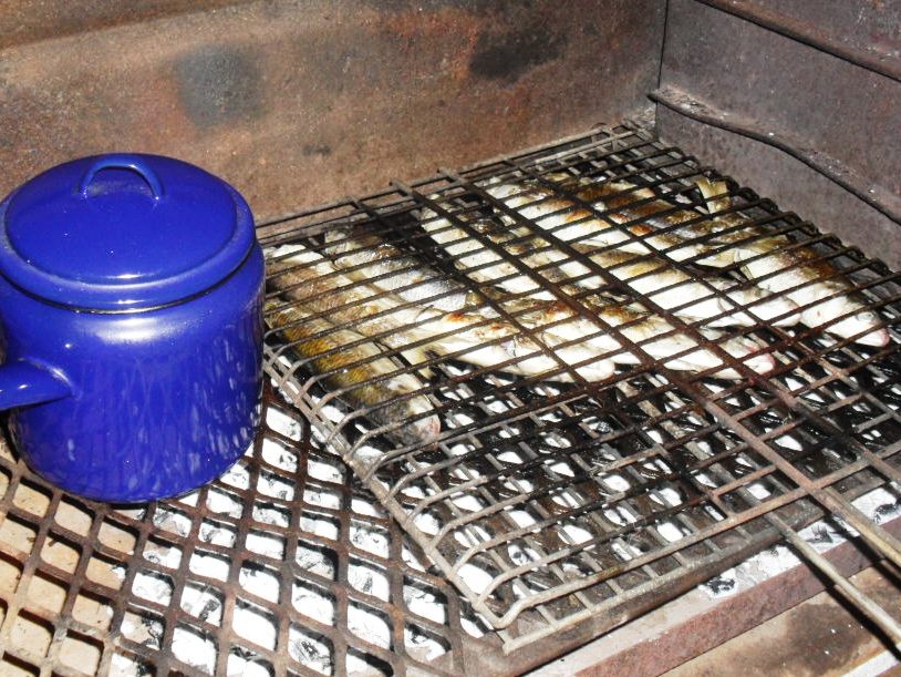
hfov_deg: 52.6
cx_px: 450
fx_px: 911
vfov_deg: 40.7
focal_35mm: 35
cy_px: 338
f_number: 3.2
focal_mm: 6.3
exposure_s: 1/45
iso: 200
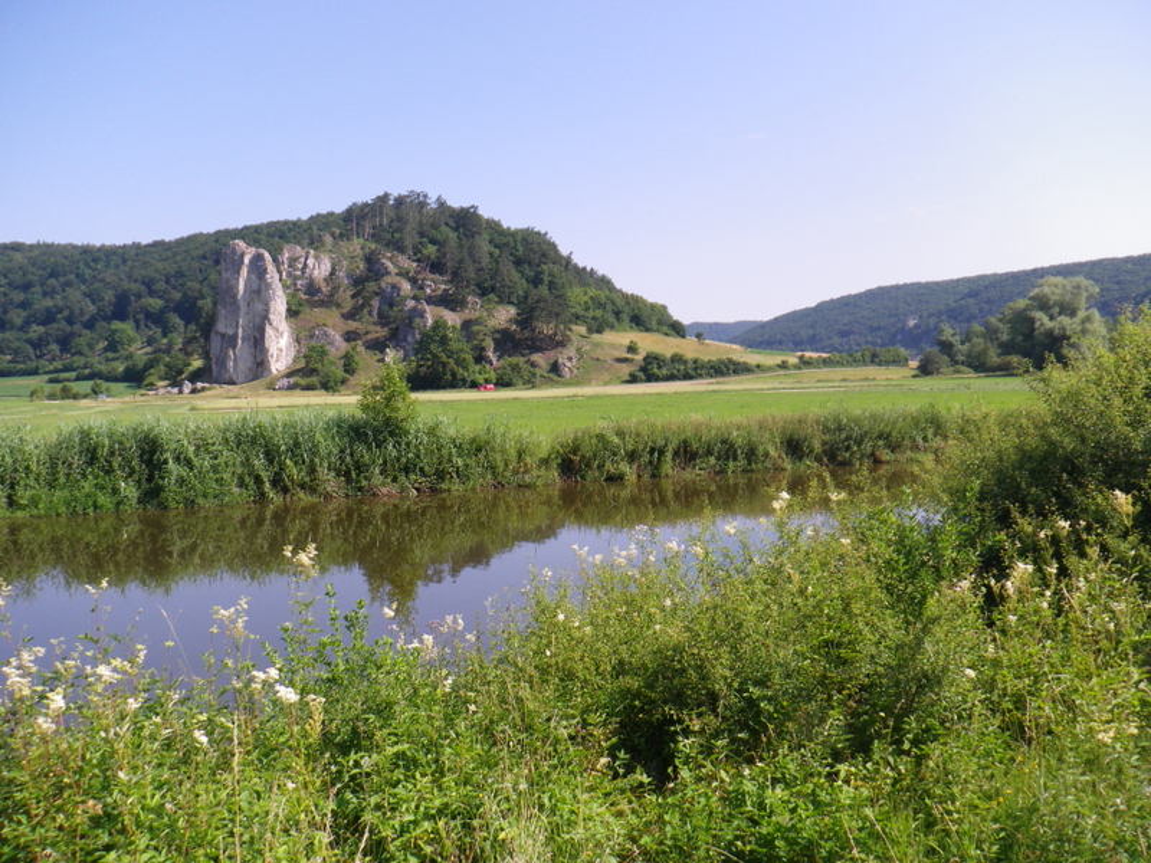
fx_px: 1164
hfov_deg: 52.6
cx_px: 576
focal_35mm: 35
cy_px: 432
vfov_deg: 40.7
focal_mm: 6.2
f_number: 3.8
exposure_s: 1/400
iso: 64
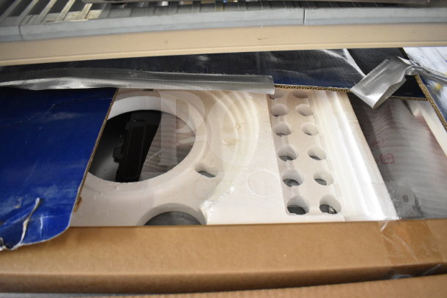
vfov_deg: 48.0
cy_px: 149
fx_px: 335
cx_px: 224
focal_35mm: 27
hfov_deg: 67.4
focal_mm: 18
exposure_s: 1/30
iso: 2800
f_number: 3.5
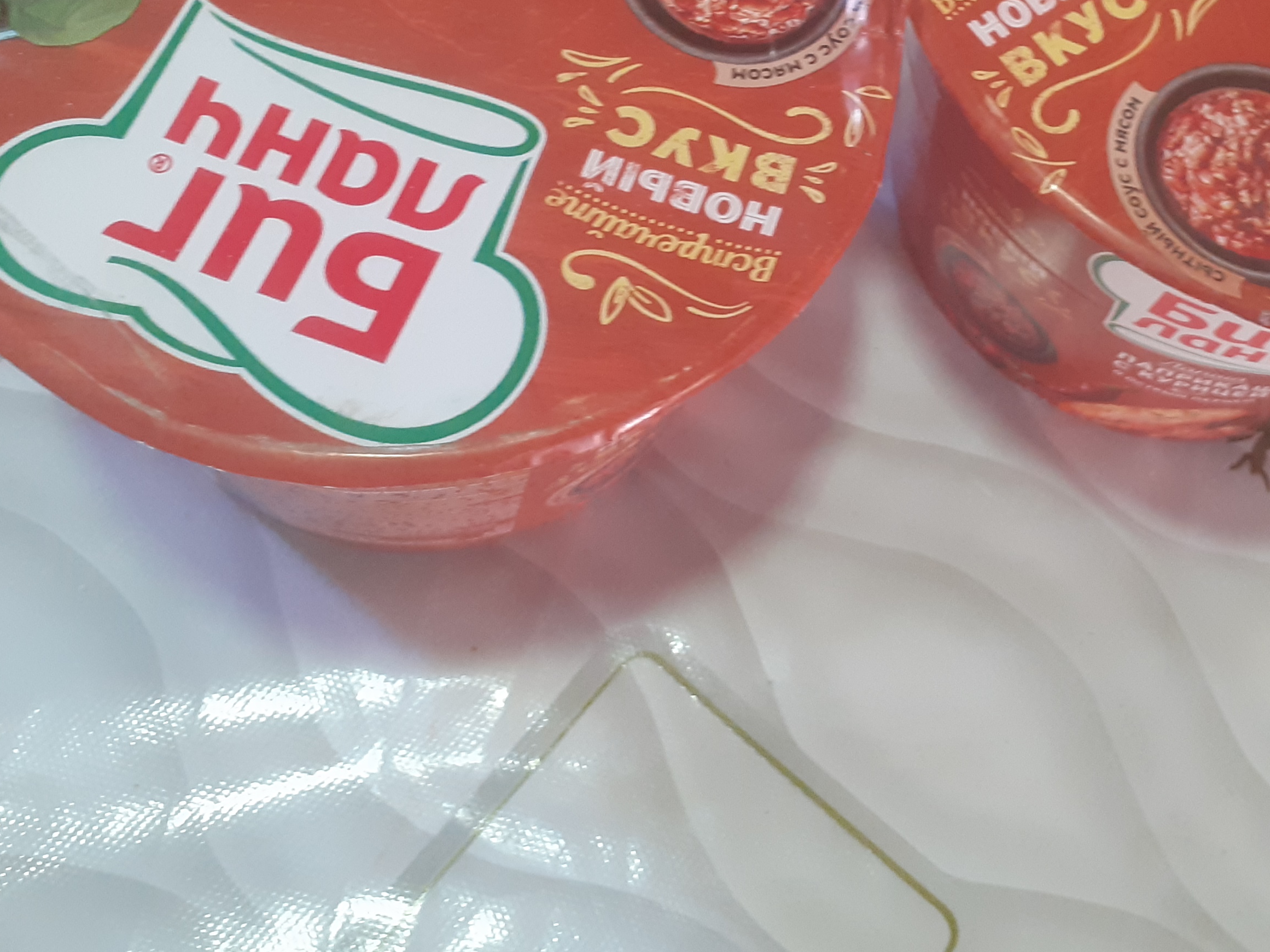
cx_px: 815
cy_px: 110
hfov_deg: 39.3
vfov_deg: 29.1
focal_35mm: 48
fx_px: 1761
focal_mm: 3.6
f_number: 1.9
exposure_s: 1/33
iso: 200
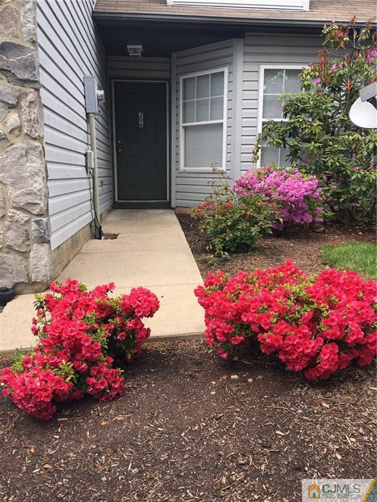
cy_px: 251
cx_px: 188
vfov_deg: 61.7
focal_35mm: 29
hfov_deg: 48.2
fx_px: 421
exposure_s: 1/363
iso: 25
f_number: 2.2
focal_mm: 4.15
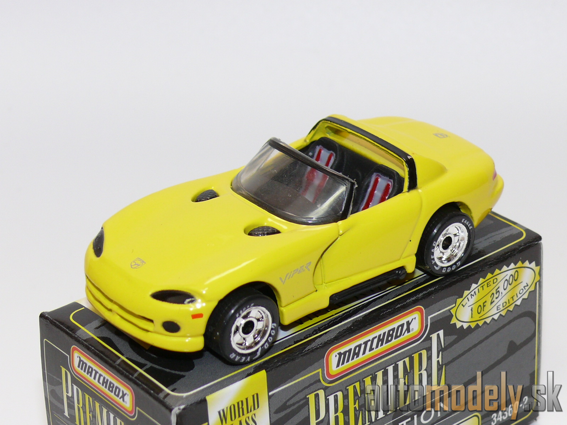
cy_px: 212
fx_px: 1671
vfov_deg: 14.5
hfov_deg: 19.3
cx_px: 284
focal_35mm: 102
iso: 100
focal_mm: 13.4
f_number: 4
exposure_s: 1/30
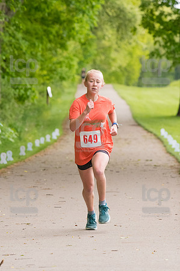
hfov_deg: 4.8
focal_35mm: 285
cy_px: 136
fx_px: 2142
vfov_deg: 7.2
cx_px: 90
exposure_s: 1/1250
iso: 2500
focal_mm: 190
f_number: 5.6
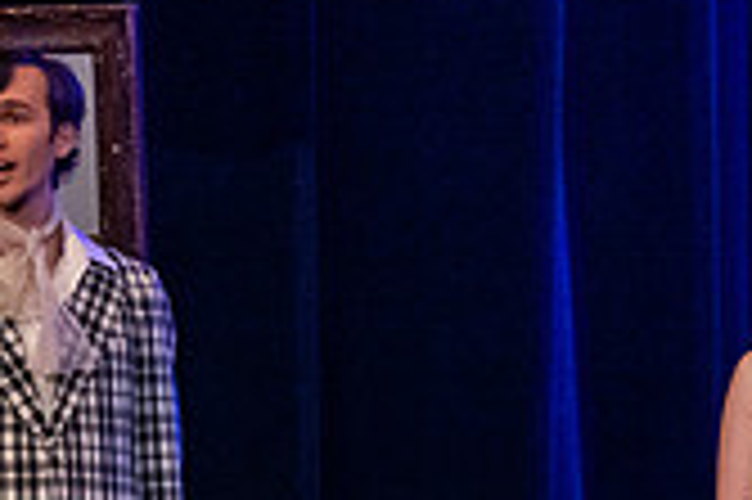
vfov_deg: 2.9
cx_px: 856
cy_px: 480
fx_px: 9787
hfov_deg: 4.4
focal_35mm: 469
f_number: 3.2
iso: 4000
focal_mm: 135
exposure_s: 1/200
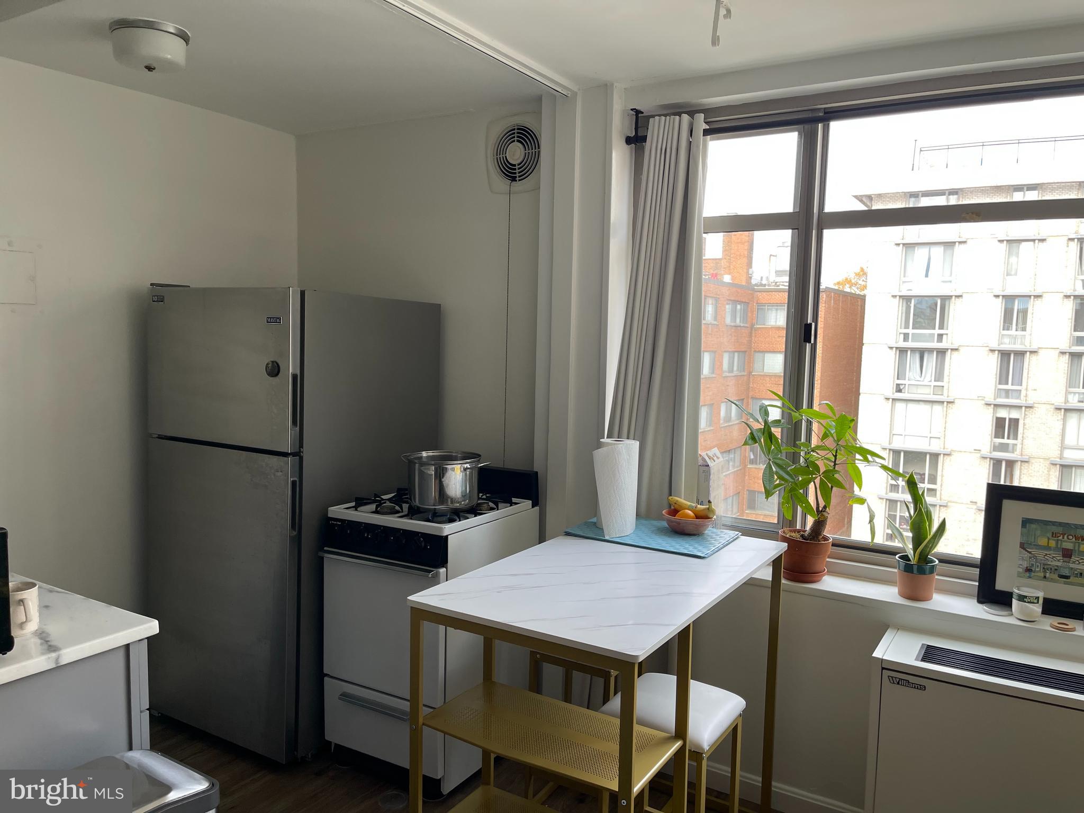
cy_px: 406
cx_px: 542
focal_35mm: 25
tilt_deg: -6.4
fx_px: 783
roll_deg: -2.1
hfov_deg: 69.4
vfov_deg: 54.9
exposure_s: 1/121
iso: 50
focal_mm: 5.1
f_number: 1.6
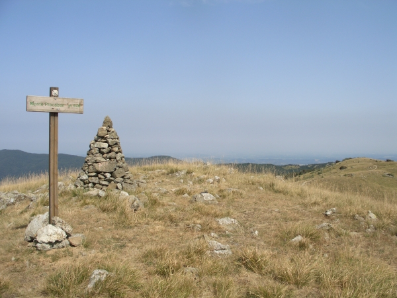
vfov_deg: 42.9
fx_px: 378
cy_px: 149
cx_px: 198
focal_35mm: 33
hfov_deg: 55.4
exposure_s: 1/800
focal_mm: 7.1
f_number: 5
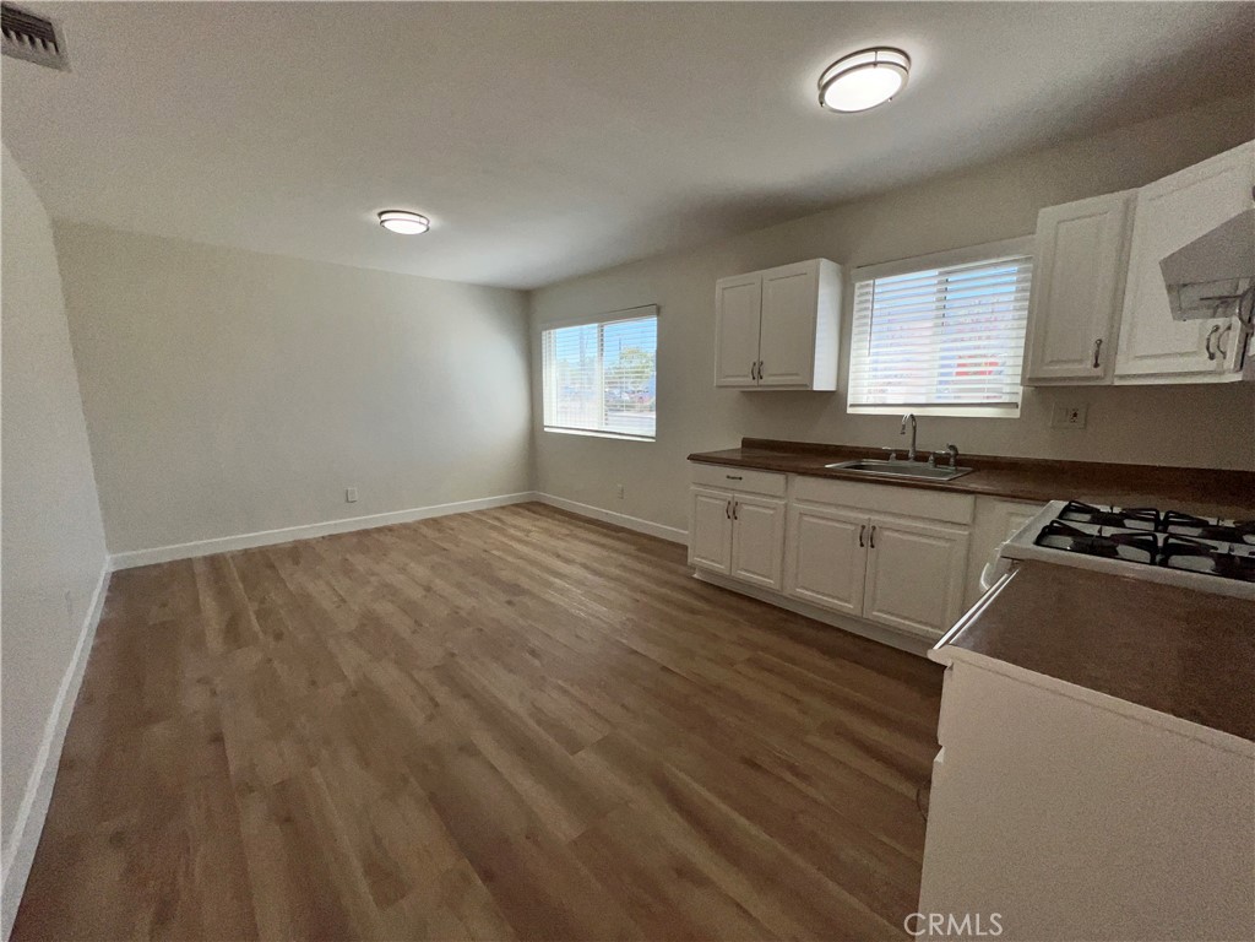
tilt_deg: -9.2
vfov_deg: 89.9
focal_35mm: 13
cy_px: 471
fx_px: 471
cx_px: 628
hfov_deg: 106.2
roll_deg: -0.2
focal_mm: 1.57
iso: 25
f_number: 1.8
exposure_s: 1/737
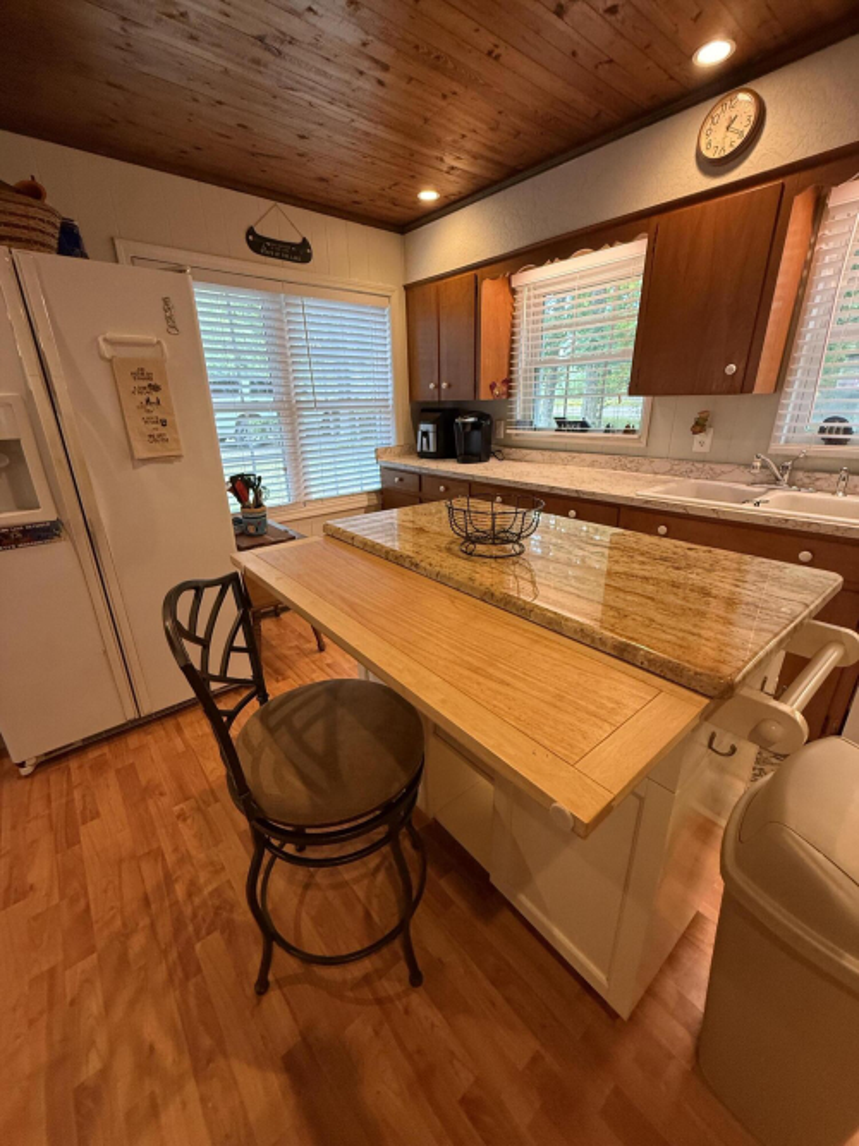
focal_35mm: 14
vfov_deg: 102.1
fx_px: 463
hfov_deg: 85.7
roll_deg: +1.2
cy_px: 573
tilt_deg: -20.0
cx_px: 430
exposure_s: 1/60
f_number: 2.2
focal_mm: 2.22
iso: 320
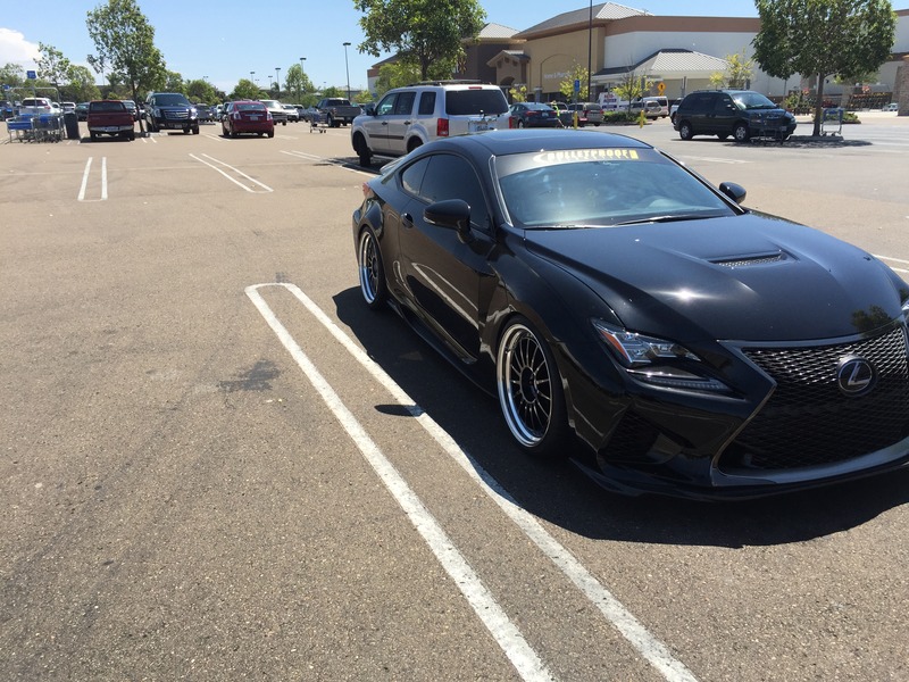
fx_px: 762
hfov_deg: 61.7
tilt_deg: -16.4
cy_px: 341
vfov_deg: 48.2
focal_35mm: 29
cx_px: 454
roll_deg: +0.5
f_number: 2.2
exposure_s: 1/1647
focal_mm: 4.15
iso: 32
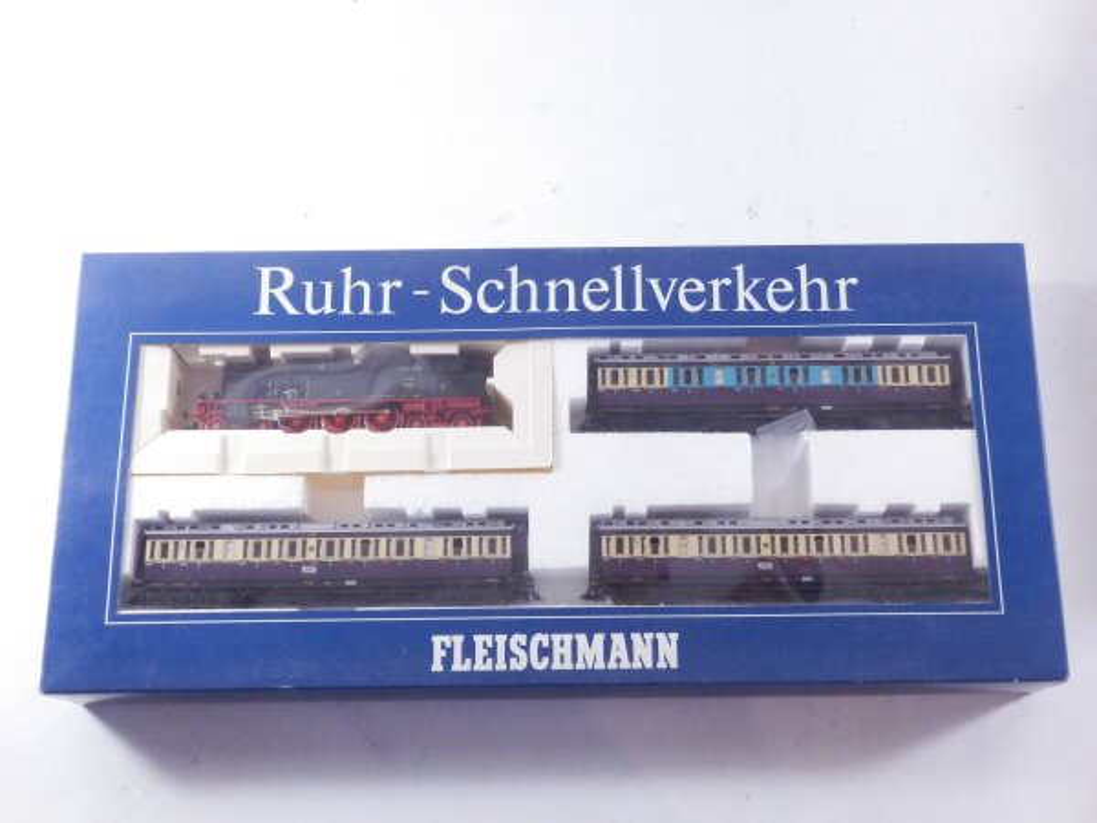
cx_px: 548
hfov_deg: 46.8
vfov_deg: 36.0
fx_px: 1268
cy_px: 412
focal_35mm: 40
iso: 800
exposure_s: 1/160
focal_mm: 7.3
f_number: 3.7
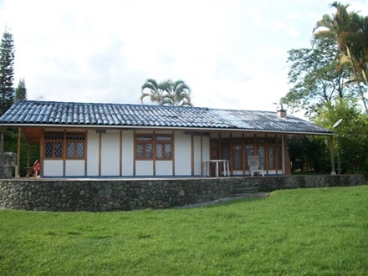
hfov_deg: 56.8
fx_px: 340
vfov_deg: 44.2
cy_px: 138
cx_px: 184
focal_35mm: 32
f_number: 2.9
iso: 84
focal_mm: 5.7
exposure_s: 1/500
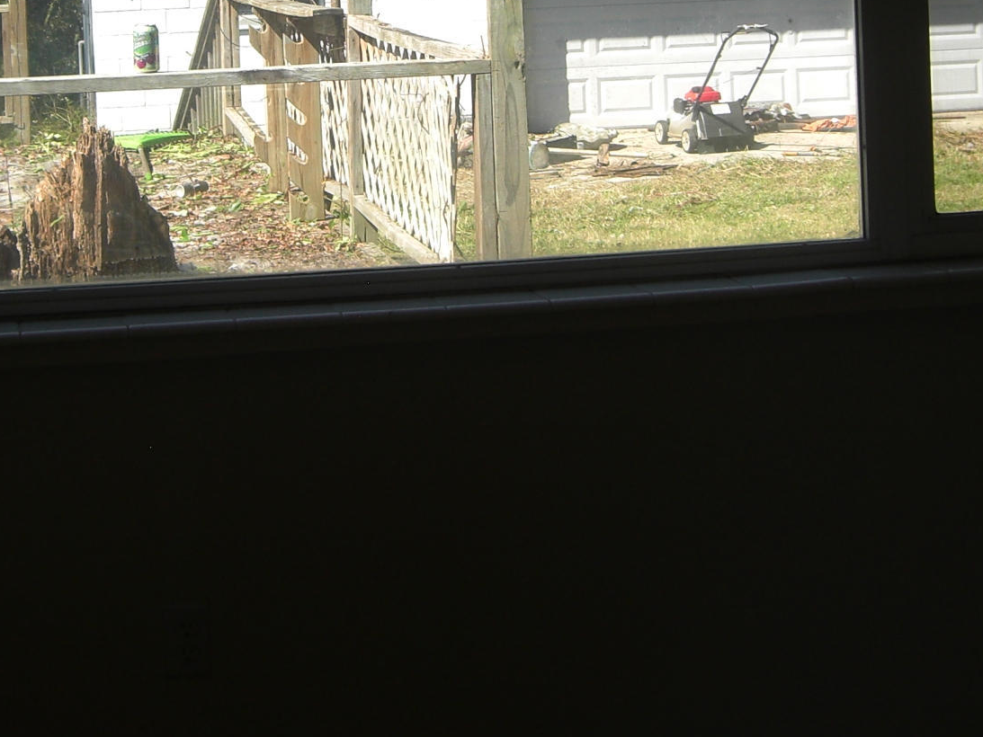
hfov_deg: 22.0
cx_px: 385
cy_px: -13
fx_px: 2528
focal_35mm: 89
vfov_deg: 16.2
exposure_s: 1/250
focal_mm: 7.9
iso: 80
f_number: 4
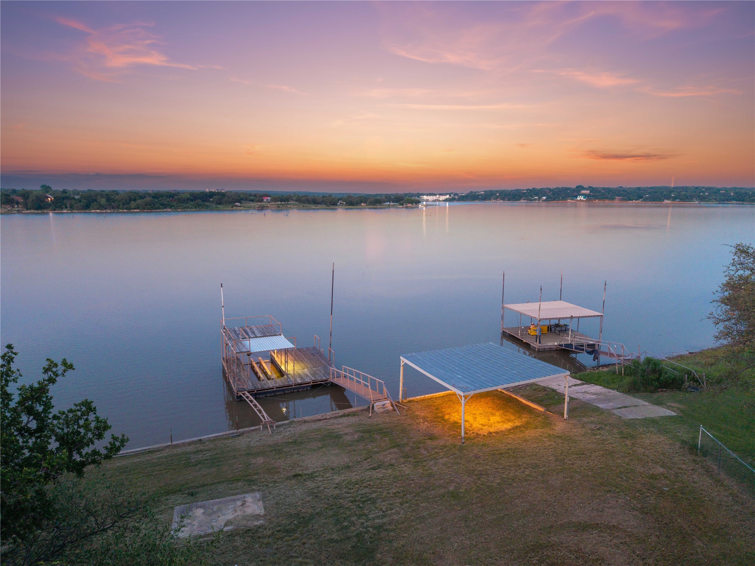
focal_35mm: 24
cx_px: 378
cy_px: 283
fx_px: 523
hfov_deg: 71.6
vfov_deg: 56.8
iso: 180
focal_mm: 8.67
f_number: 1.8
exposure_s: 1/15
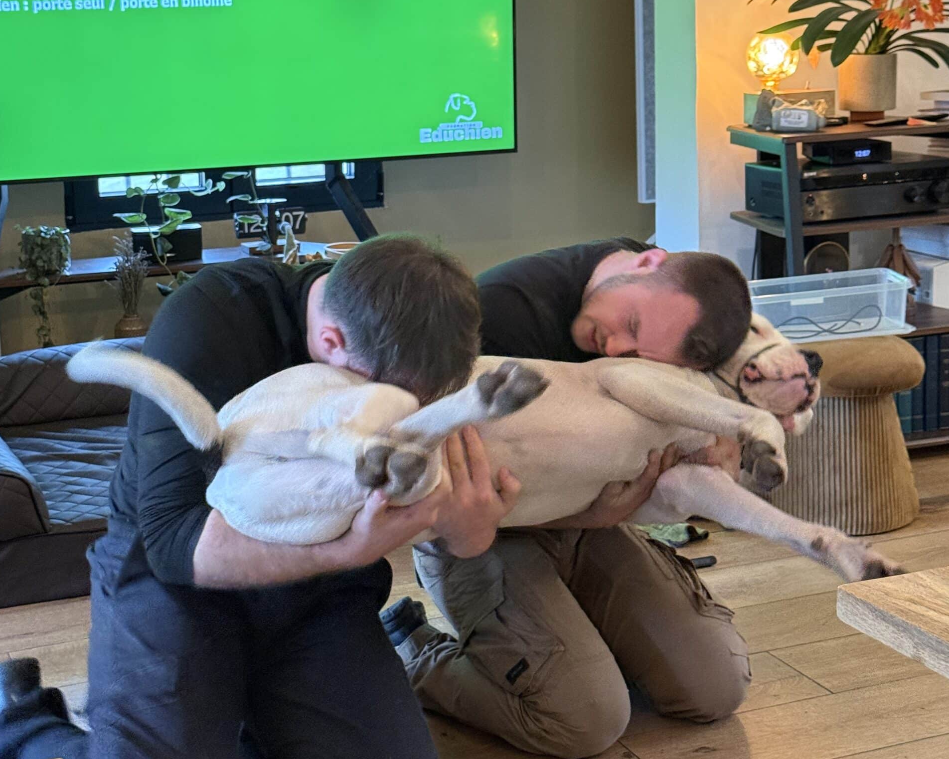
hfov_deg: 30.0
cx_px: 474
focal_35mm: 63
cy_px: 242
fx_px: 1769
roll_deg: +1.9
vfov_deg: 24.1
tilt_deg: -8.5
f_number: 1.78
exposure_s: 1/44
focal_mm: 6.76
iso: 250
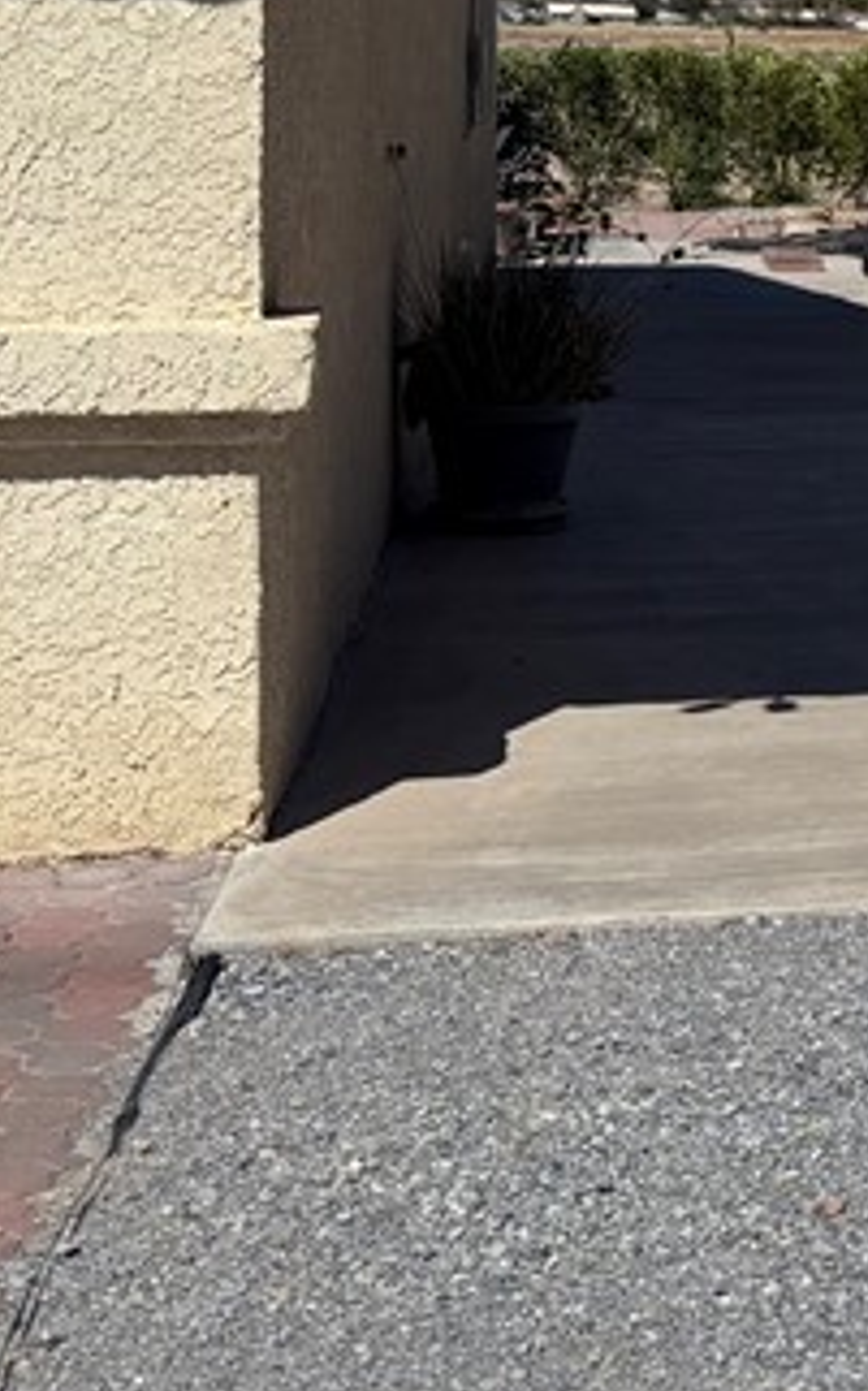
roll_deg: -0.1
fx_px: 3069
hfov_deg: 14.1
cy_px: 125
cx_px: 1602
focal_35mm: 81
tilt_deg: -0.6
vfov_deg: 24.7
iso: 80
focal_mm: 6.76
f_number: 1.78
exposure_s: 1/10309
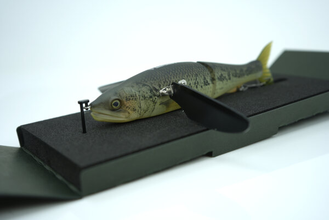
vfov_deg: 31.9
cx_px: 164
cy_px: 110
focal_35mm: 42
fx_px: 384
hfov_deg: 46.4
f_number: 4.5
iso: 100
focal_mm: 42
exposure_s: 1/60
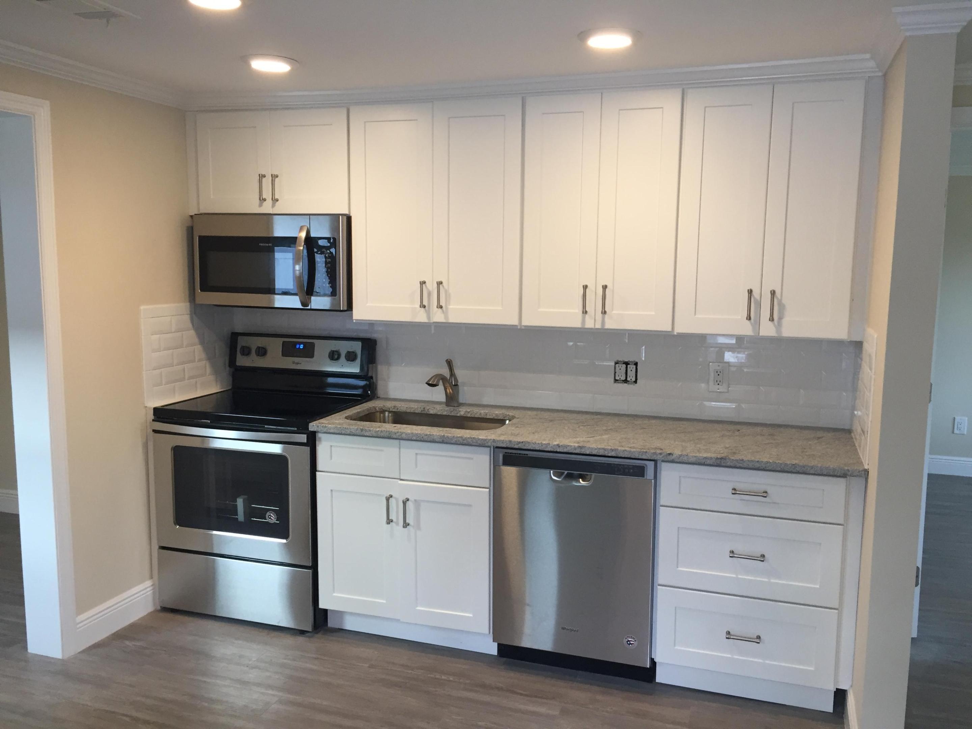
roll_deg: -0.7
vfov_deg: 48.2
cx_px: 486
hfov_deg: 61.7
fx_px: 814
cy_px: 364
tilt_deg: -6.3
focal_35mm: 29
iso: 40
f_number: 2.2
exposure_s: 1/30
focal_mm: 4.15
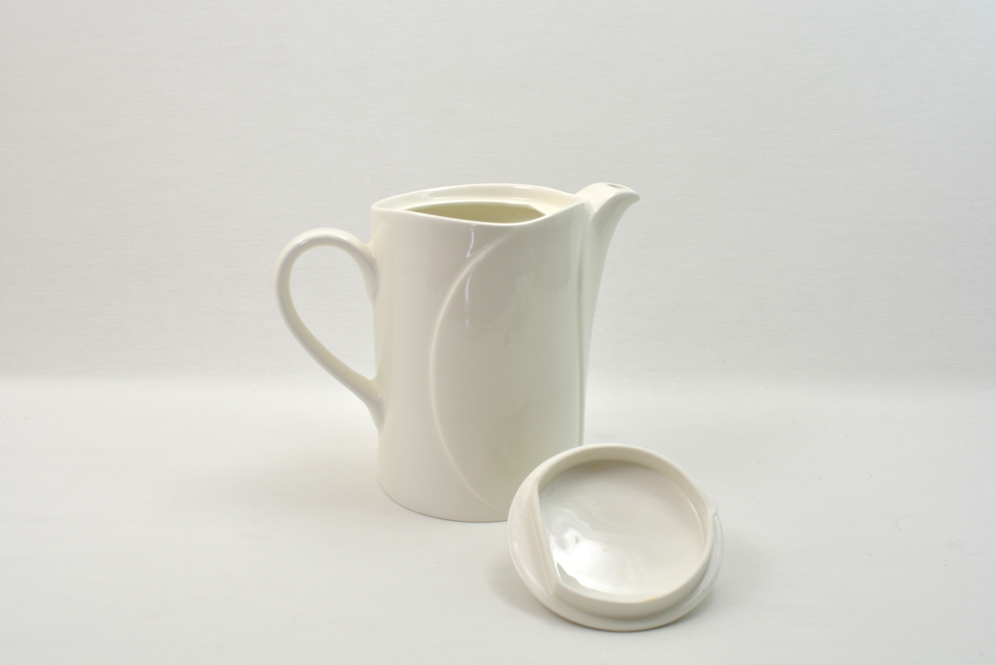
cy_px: 332
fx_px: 996
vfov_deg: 36.9
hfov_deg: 53.1
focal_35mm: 36
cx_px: 498
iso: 400
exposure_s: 1/8
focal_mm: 24
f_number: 11
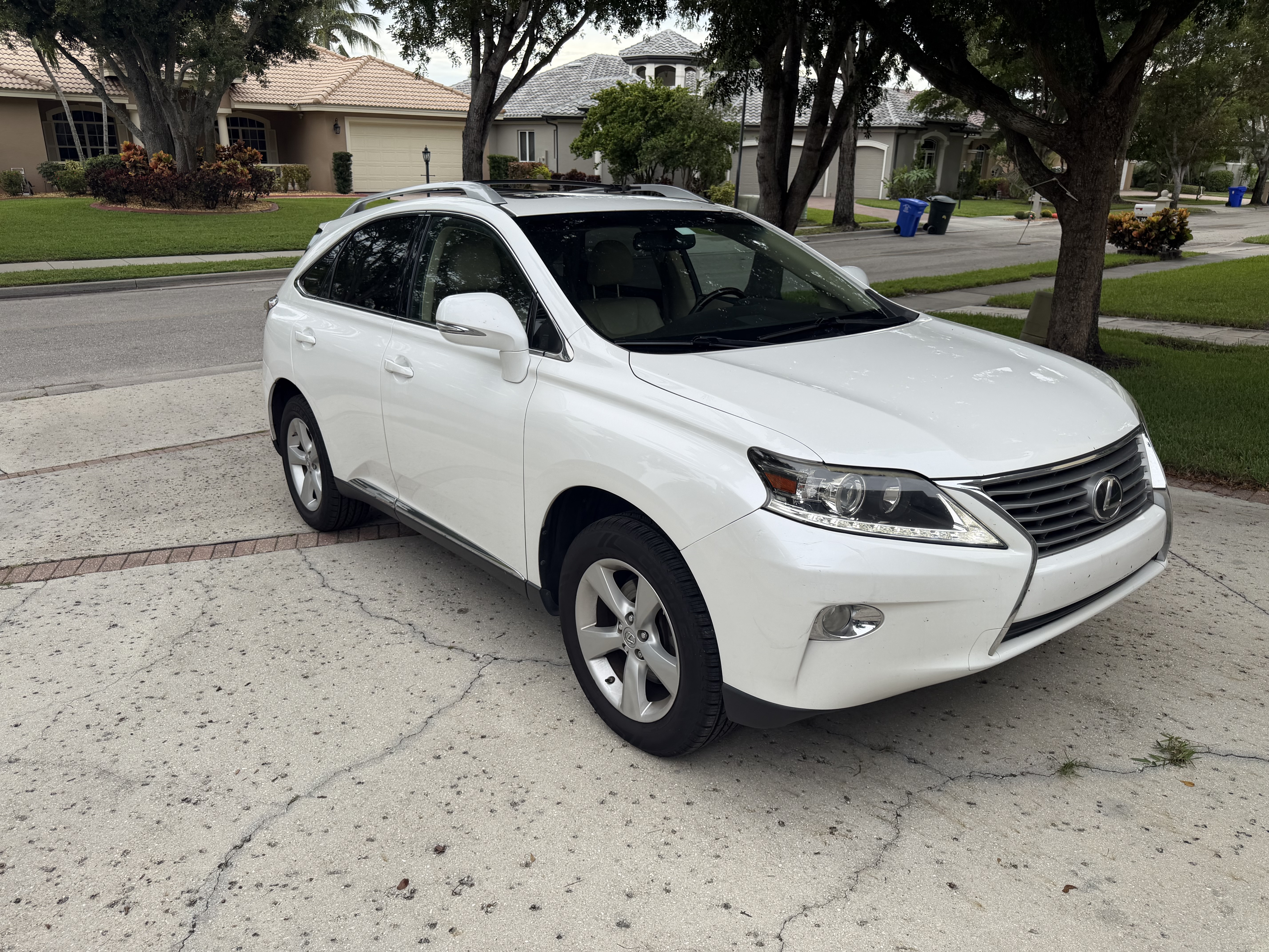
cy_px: 476
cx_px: 634
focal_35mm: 24
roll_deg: -1.5
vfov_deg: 56.8
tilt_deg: -20.5
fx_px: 880
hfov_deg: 71.6
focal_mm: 6.76
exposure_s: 1/1230
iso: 80
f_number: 1.78
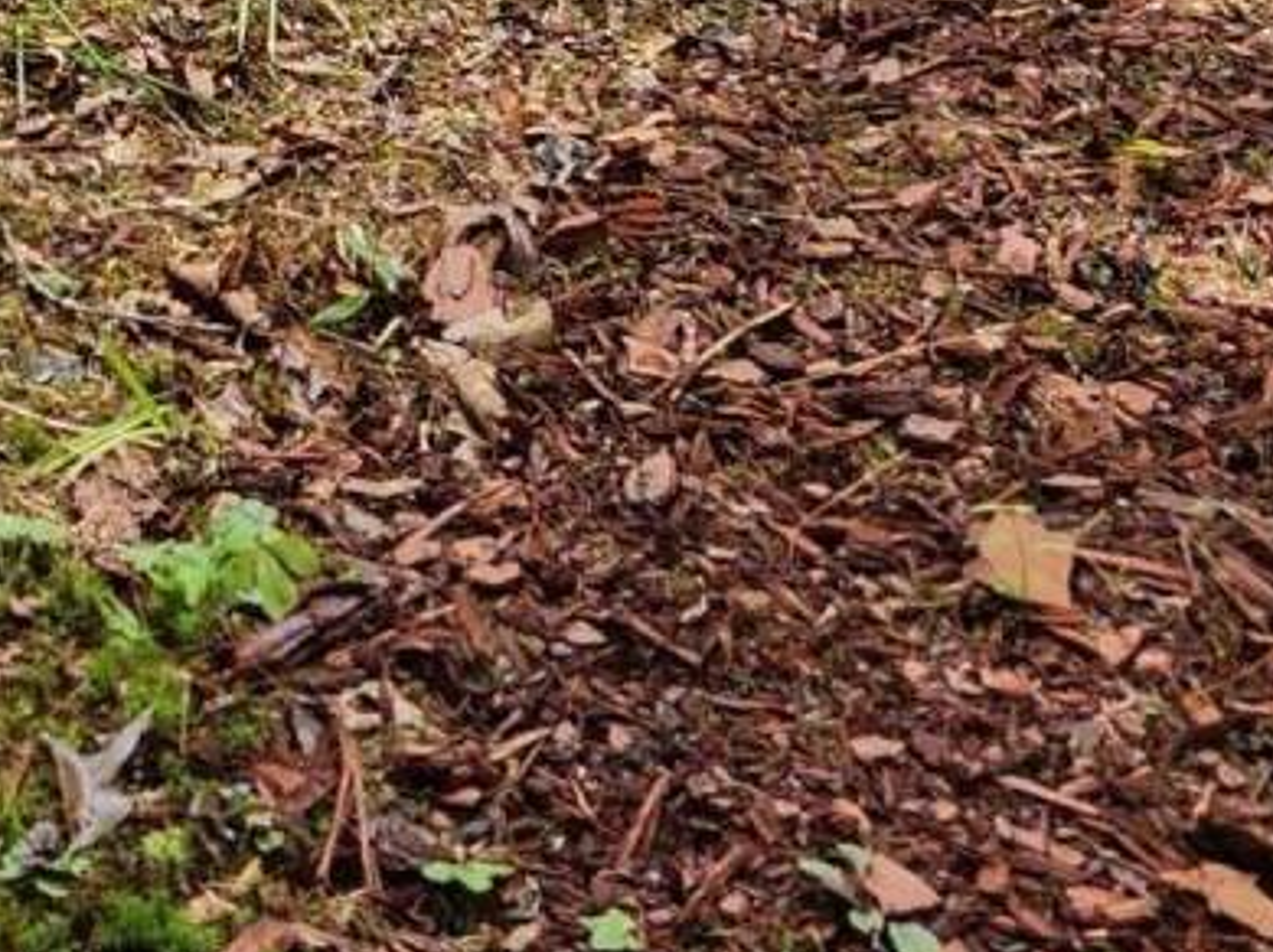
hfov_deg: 14.6
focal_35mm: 118
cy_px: -1431
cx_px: -1022
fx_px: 4337
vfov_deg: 10.5
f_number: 1.8
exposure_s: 1/345
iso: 20
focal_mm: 5.4
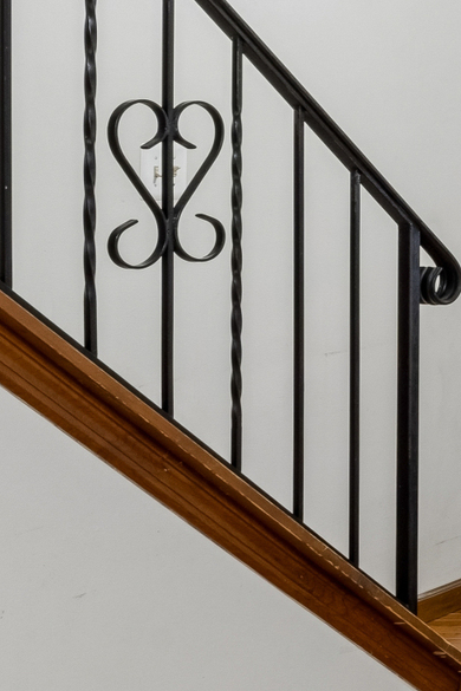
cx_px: 1686
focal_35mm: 86
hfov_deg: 9.0
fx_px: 1654
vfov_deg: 23.2
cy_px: 122
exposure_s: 1/2.5
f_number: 13
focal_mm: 16.4
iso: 400
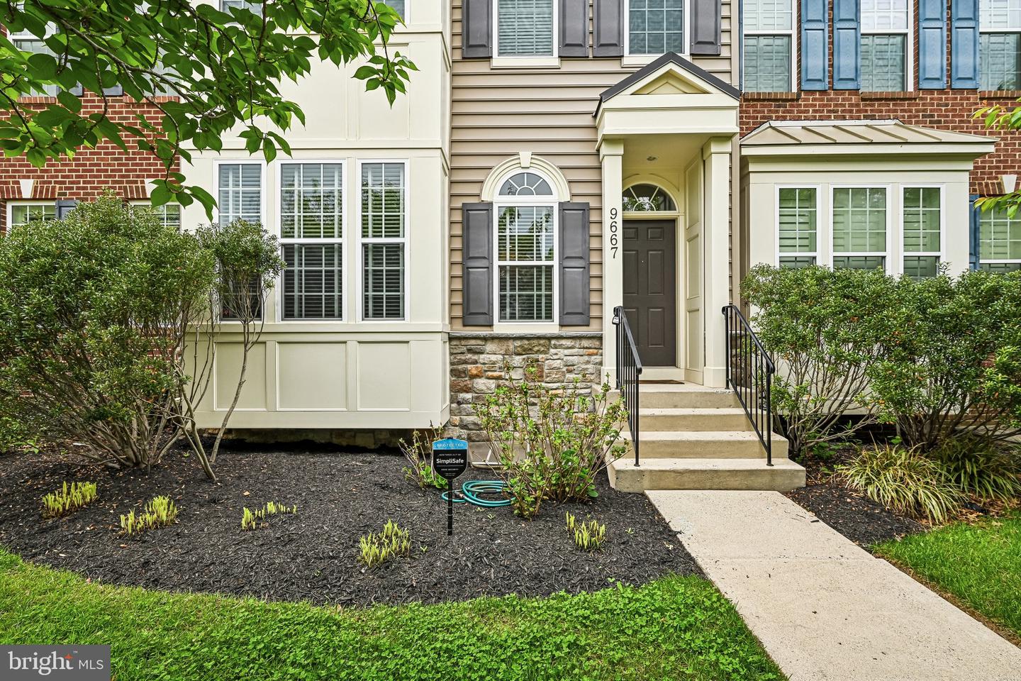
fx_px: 468
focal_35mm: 16
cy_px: 340
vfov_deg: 72.1
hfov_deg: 95.0
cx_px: 510
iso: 100
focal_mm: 16.5
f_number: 8
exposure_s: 1/60
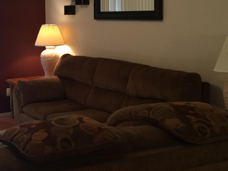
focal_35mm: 61
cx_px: 42
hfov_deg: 30.8
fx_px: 402
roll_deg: +2.4
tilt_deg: -4.7
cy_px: 47
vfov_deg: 23.8
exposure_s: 1/30
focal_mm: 4.15
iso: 125
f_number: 2.2
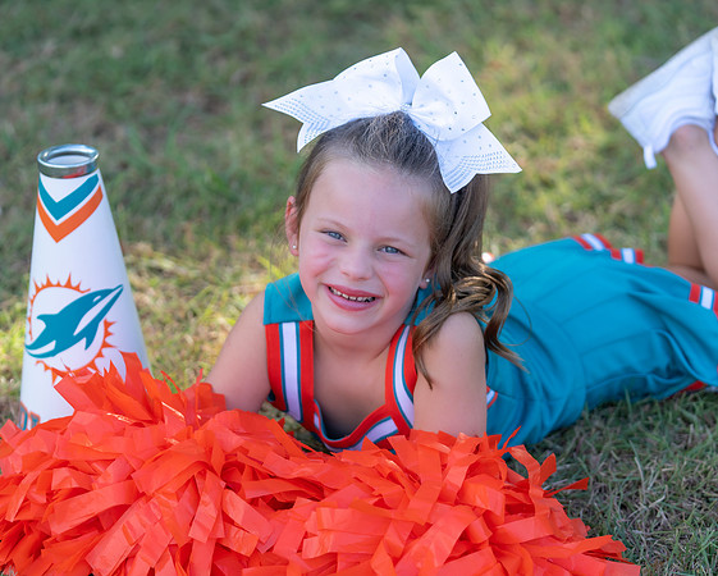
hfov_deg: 18.1
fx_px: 2251
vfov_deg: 14.6
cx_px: 350
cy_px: 297
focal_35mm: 106
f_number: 2.8
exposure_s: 1/400
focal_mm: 91
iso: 100
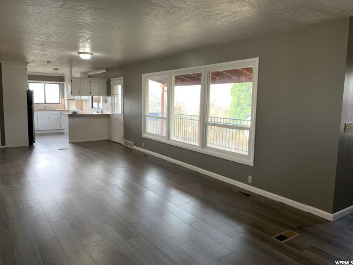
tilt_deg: -6.3
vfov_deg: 53.1
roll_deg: -1.4
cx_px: 176
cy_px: 132
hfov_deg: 67.3
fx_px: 265
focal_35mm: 26
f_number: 1.8
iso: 80
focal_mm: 4.25
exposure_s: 1/60
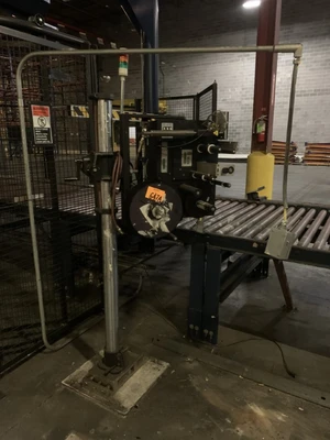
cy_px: 220
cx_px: 165
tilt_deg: -13.4
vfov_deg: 67.3
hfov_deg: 53.1
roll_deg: +0.2
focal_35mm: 26
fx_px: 330
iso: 1250
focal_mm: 4.25
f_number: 1.8
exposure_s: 1/16
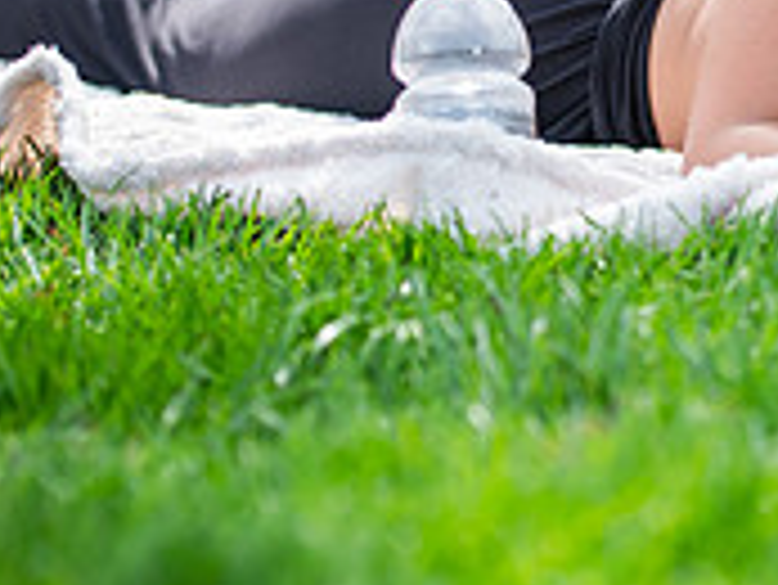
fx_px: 5083
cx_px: 1079
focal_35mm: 226
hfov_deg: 8.6
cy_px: -56
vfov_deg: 6.6
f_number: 3.2
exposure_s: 1/320
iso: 100
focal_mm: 70
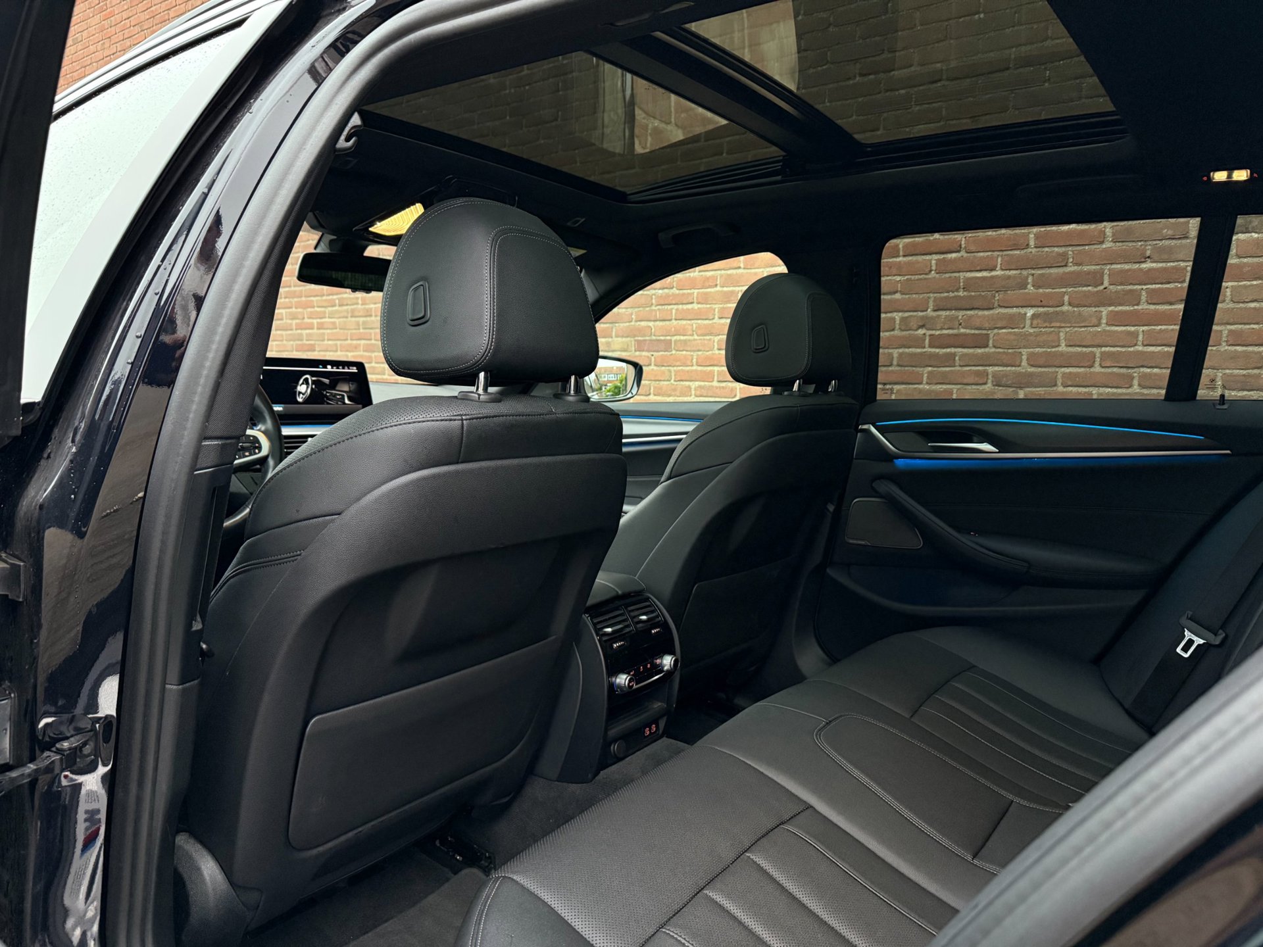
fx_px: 876
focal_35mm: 24
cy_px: 474
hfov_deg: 71.6
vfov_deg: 56.8
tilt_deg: -6.7
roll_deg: -0.6
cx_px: 632
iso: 640
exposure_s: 1/60
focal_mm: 6.76
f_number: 1.78
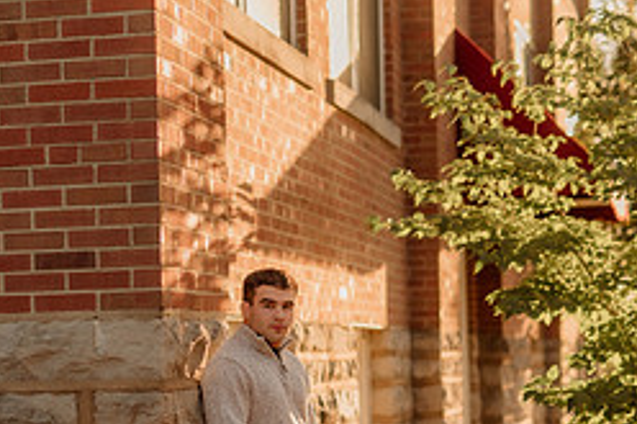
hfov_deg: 17.4
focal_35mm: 117
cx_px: 200
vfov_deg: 11.6
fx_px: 2069
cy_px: 409
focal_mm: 50
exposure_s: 1/2000
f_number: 1.4
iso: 250
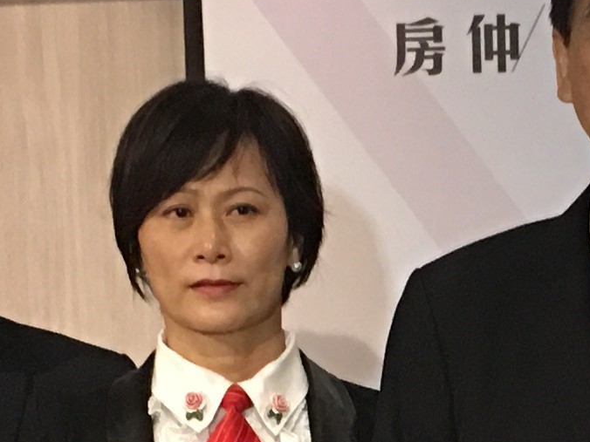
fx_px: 2949
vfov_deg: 8.4
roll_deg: +1.2
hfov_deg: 11.3
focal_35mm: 173
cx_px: 628
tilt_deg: -5.9
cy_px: 692
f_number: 2.2
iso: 100
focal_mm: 4.15
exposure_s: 1/15
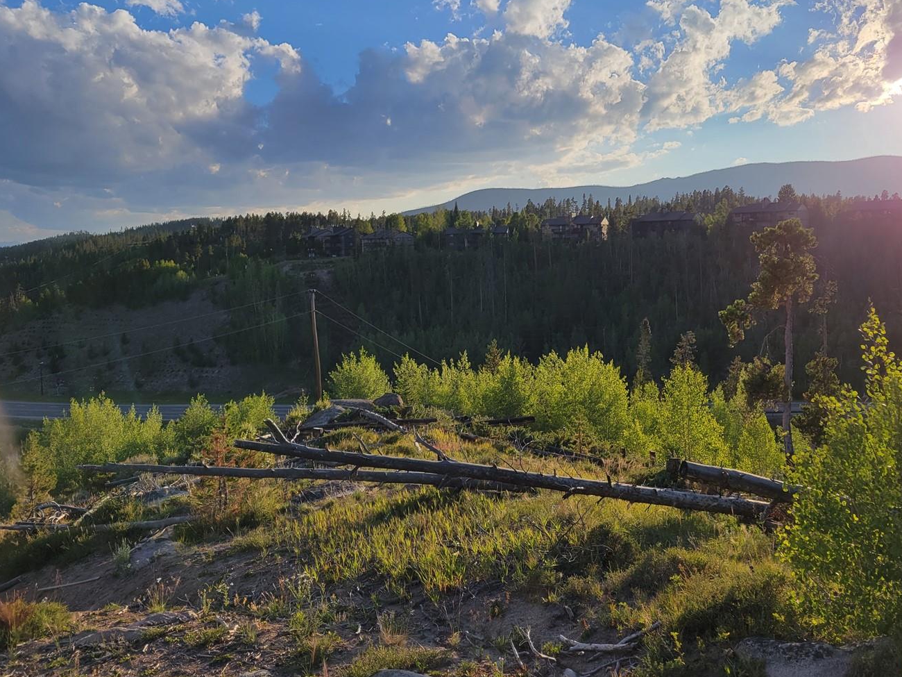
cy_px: 263
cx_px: 463
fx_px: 834
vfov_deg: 43.9
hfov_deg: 56.8
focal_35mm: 32
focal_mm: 5.4
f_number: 1.8
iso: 40
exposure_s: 1/2180
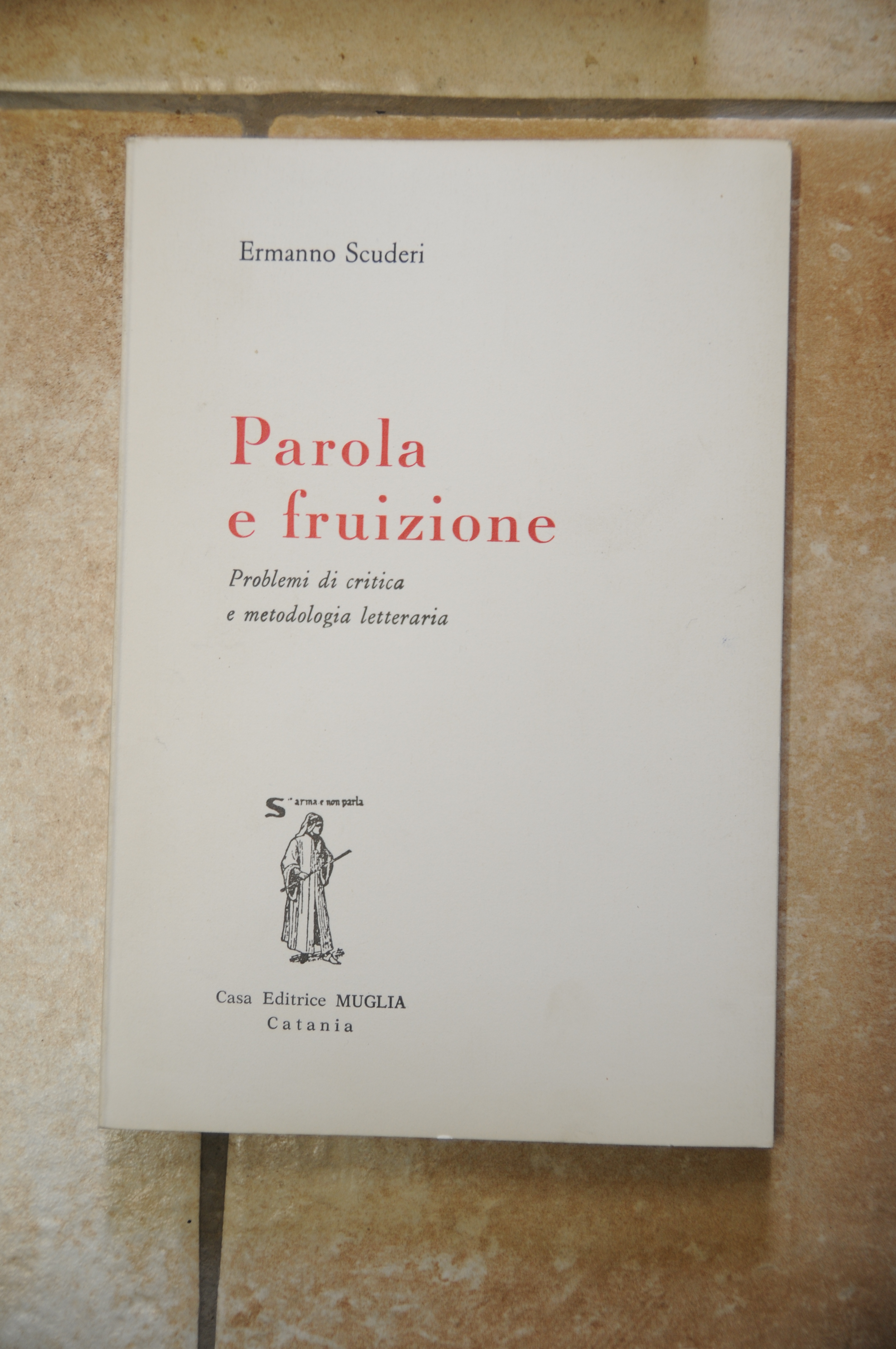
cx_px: 448
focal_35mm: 57
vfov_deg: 35.1
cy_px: 674
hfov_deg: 23.7
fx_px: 2133
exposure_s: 1/40
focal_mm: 38
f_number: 3.2
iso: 200
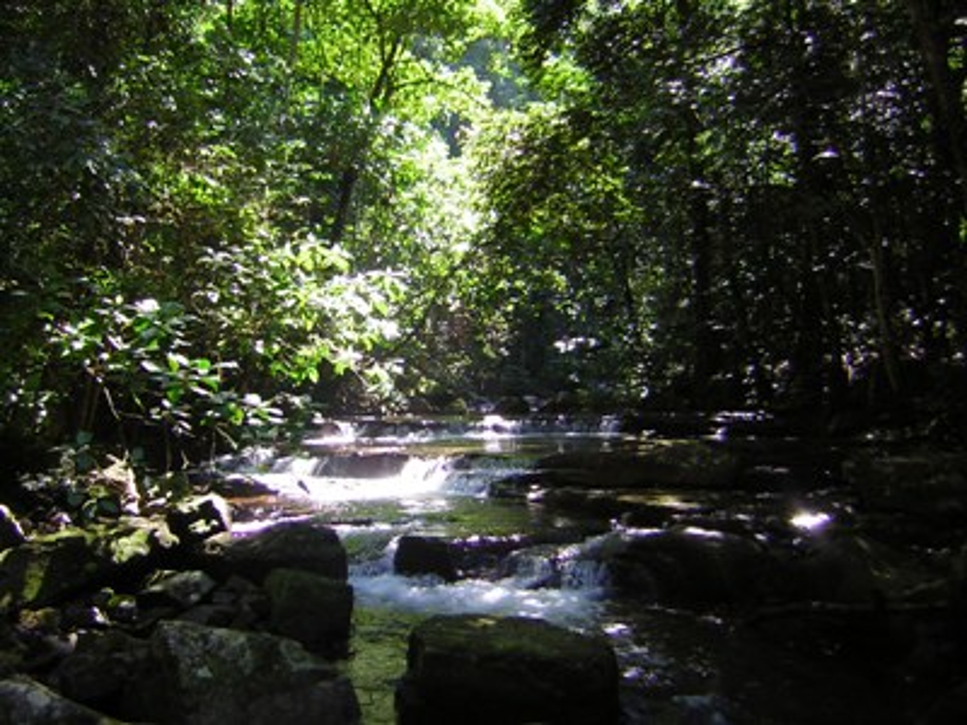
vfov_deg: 39.7
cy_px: 362
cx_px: 484
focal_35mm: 36
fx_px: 1006
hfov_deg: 51.4
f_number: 2.6
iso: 50
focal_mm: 4.7
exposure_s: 1/54.6
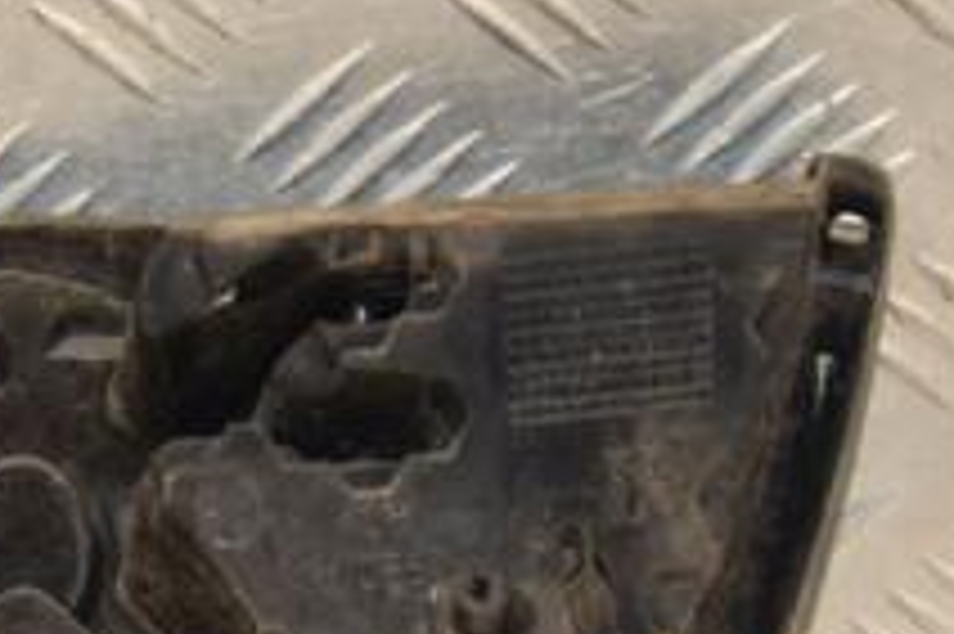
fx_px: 5852
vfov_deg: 6.2
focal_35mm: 221
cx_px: 58
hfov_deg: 9.3
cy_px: 517
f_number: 5
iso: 800
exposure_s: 1/160
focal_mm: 52
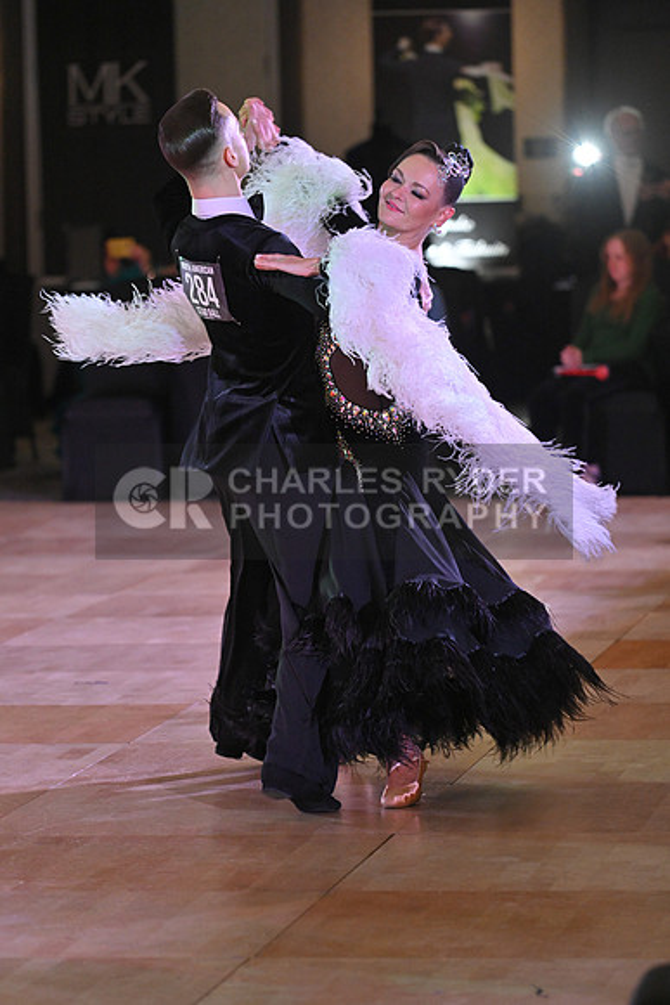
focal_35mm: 200
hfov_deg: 6.9
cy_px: 502
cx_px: 335
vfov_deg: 10.3
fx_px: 5580
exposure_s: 1/320
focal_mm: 200
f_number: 5
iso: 3200
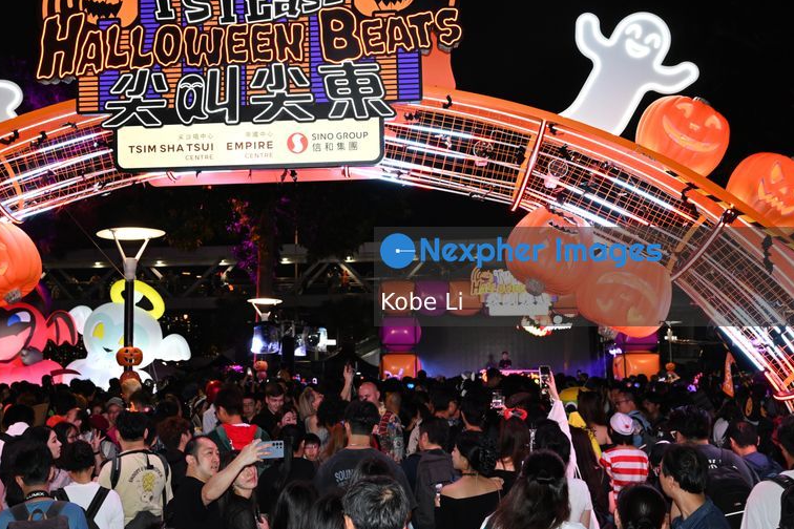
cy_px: 215
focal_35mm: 42
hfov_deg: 45.8
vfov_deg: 31.8
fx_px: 926
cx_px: 277
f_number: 5
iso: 1600
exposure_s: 1/100
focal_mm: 31
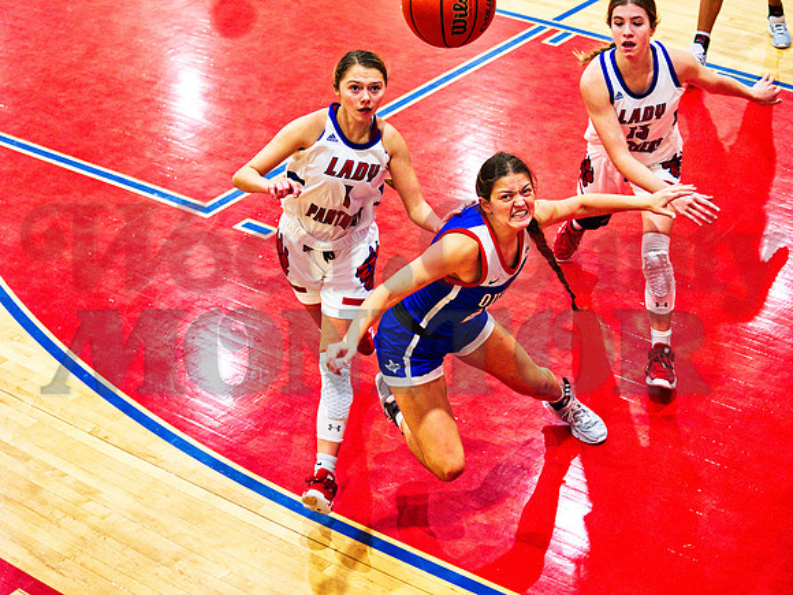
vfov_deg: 18.4
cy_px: 298
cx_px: 396
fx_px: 1833
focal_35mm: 80
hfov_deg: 24.4
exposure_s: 1/640
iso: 3200
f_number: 2.8
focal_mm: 40
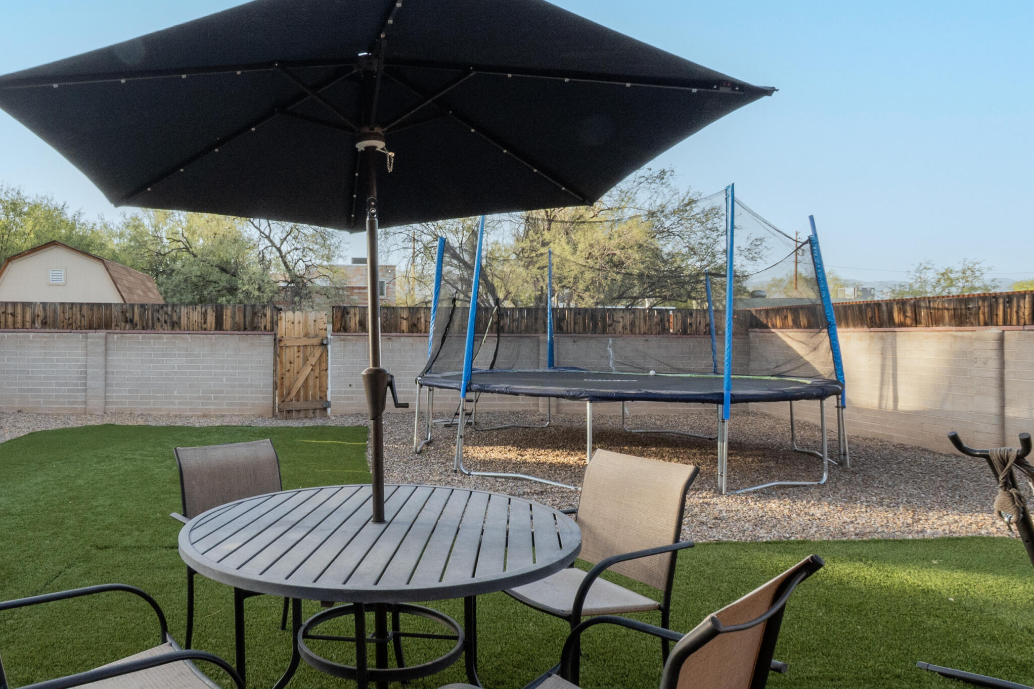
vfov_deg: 57.2
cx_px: 362
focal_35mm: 22
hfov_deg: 76.6
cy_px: 325
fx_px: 632
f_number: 16
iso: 800
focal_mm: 10
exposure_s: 1/100
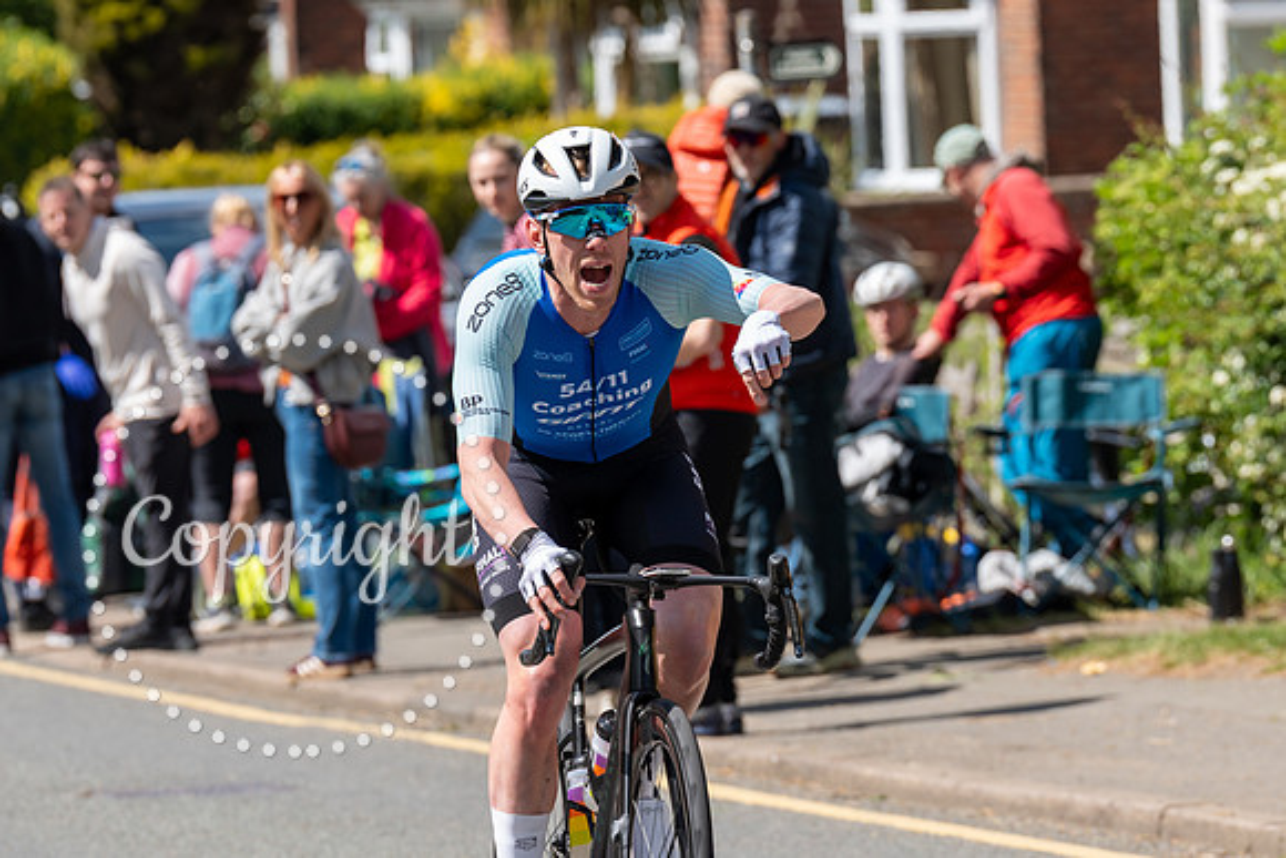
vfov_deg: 4.6
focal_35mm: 297
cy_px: 361
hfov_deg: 6.9
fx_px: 10606
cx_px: 677
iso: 320
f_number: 5.6
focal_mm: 200
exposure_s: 1/1000
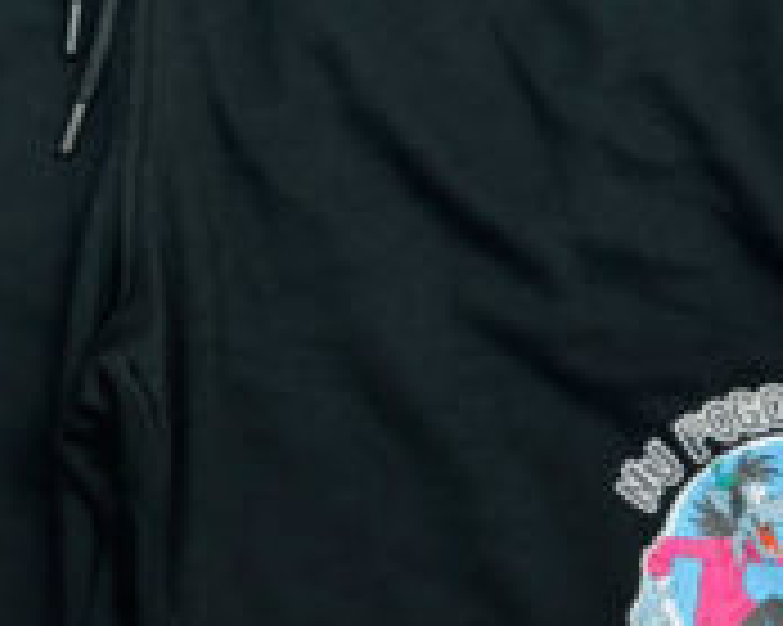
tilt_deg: -76.9
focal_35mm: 90
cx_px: 180
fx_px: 2084
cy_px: 272
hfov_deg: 21.1
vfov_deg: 17.1
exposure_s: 1/100
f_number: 1.78
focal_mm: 6.76
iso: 80
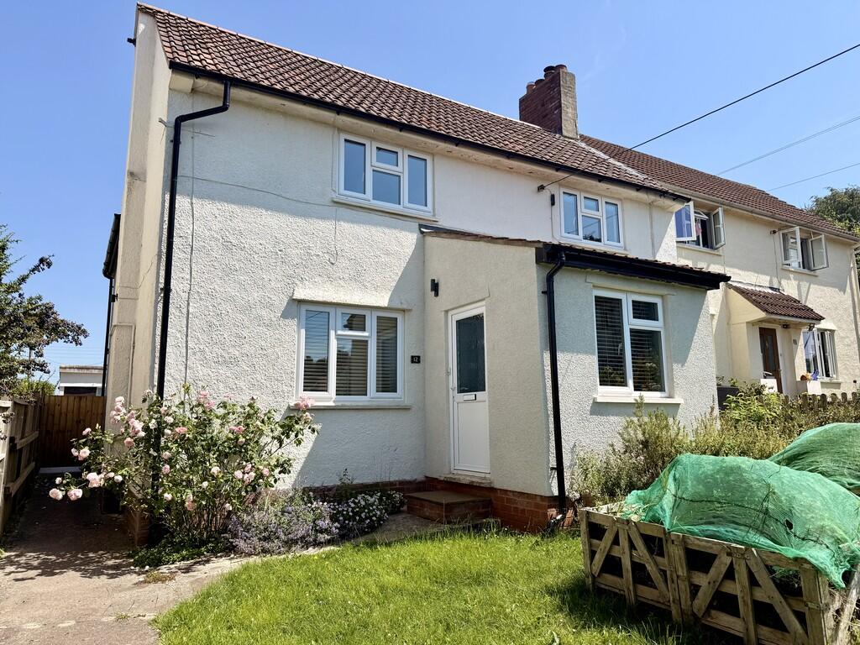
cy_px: 322
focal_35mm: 24
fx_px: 596
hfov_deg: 71.6
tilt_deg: +9.9
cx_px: 430
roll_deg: +0.8
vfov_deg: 56.8
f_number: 1.78
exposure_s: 1/4673
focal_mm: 6.76
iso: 80
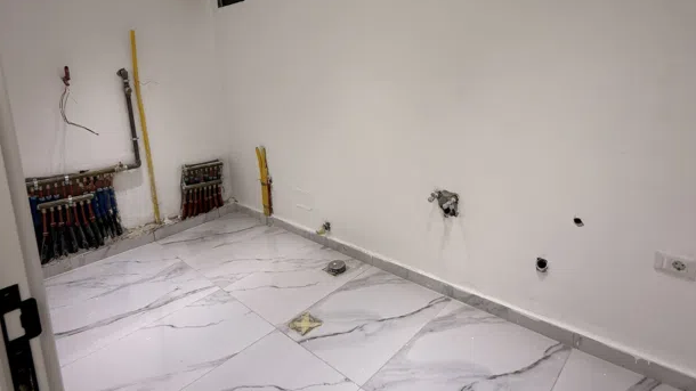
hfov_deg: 99.3
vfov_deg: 64.8
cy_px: 122
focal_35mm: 16
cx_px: 338
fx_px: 295
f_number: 2.2
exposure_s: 1/109
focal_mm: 2.22
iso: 80
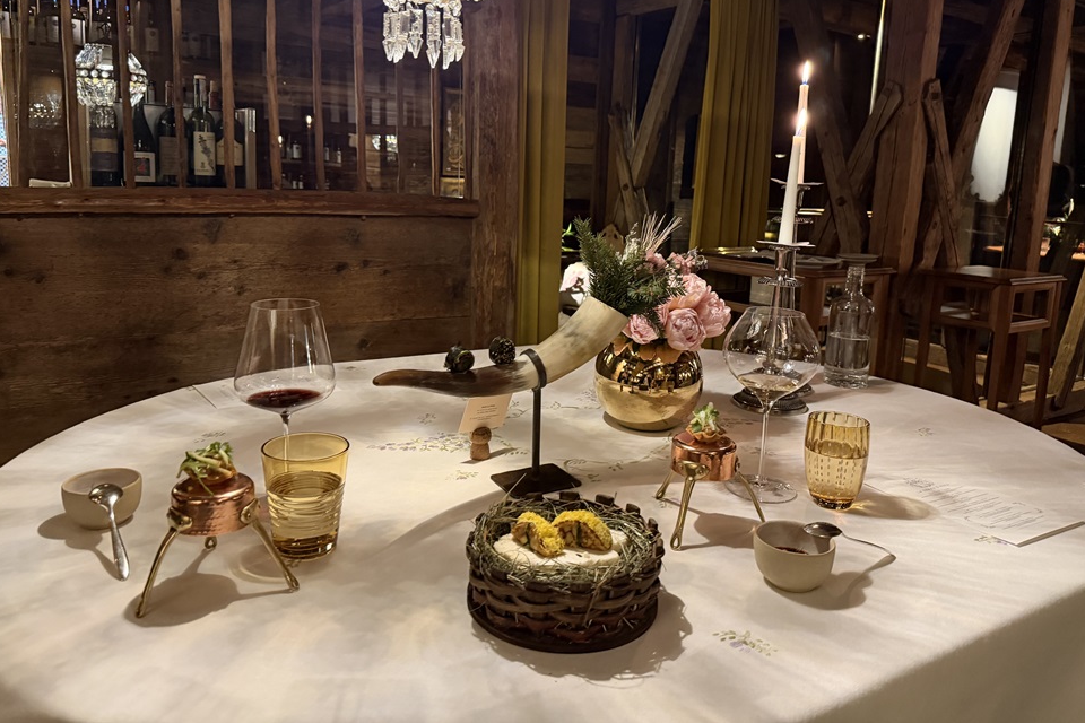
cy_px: 300
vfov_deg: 49.3
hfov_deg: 69.4
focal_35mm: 26
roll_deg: -3.8
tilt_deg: -7.8
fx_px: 784
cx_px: 540
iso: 640
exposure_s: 1/33
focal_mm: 6.76
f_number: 1.78
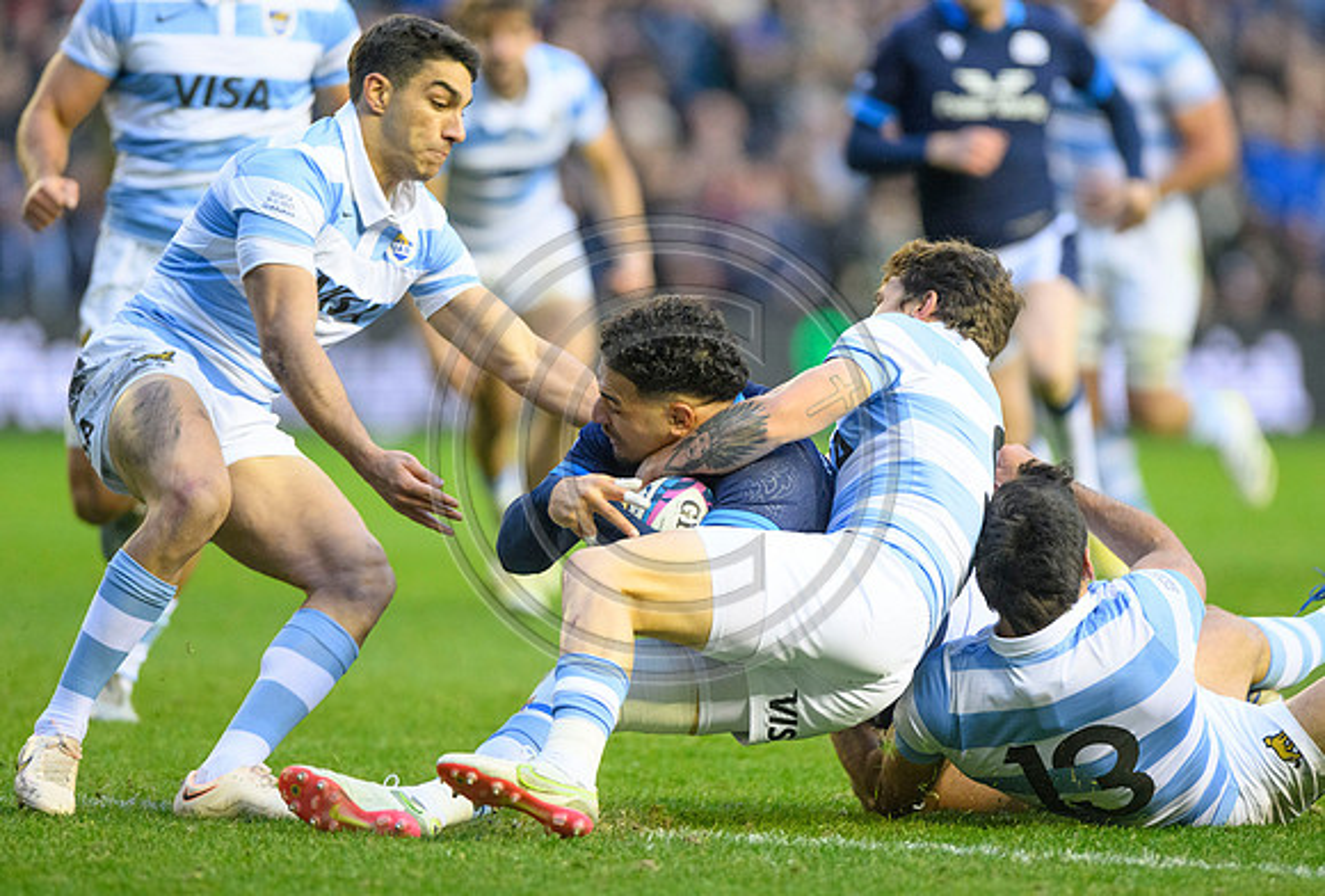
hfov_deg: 4.4
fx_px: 17215
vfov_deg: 3.0
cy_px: 458
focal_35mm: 466
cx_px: 681
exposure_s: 1/1000
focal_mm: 400
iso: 4000
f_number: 3.5
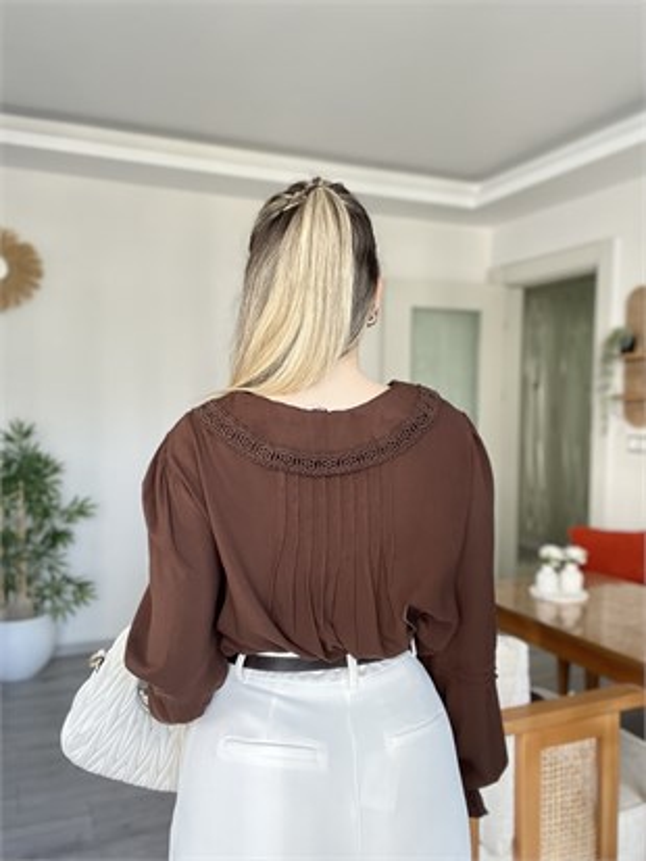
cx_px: 323
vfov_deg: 59.9
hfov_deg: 46.8
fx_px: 746
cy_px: 430
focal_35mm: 30
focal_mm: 2.71
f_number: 2.2
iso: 100
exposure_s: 1/96
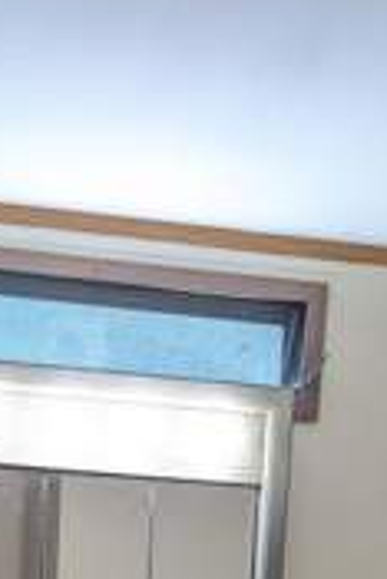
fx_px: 1464
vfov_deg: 19.1
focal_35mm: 91
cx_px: 136
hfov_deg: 15.0
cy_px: 910
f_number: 1.68
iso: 223
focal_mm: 6.9
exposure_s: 1/120
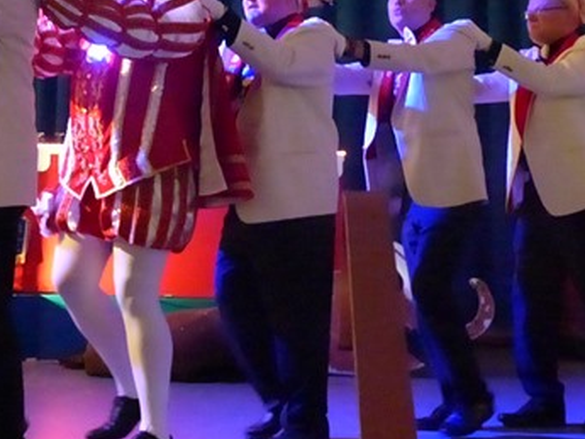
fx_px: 1082
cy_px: 62
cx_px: 131
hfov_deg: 29.7
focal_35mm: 64
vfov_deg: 22.5
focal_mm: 6.4
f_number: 2.8
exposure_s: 1/60
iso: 3200
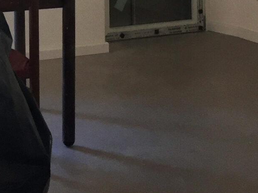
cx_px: 5
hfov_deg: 16.0
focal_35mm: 121
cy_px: -171
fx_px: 901
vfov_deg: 11.3
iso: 32
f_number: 2.2
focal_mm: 4.15
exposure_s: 1/33
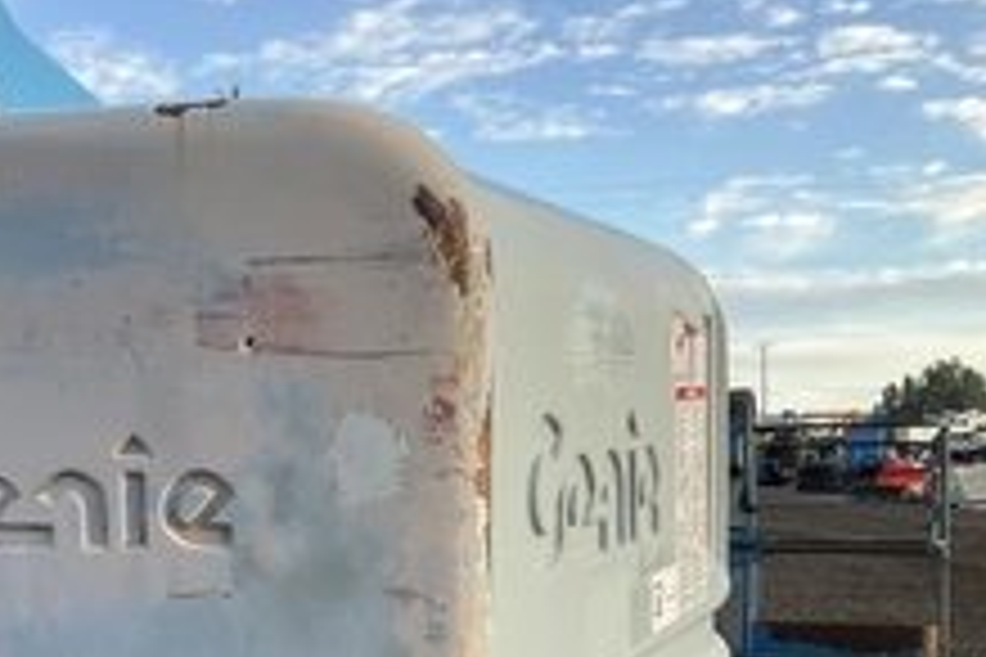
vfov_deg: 24.1
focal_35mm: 55
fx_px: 1506
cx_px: 95
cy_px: 554
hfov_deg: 34.2
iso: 25
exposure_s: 1/403
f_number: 1.8
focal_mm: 3
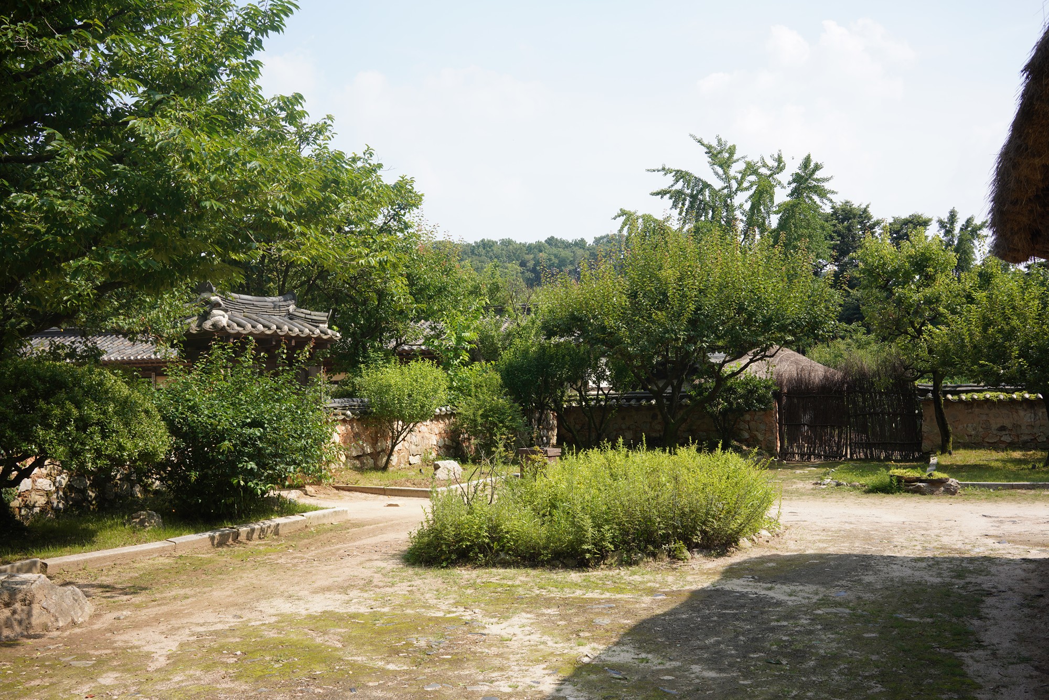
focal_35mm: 35
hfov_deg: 54.4
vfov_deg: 37.9
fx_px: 1020
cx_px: 524
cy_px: 350
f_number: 9
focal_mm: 35
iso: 200
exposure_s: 1/200
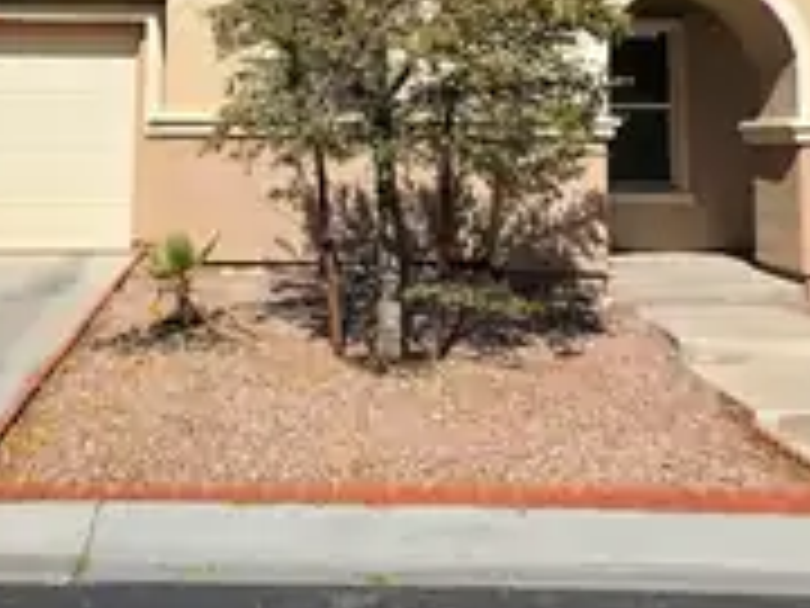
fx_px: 1193
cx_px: 328
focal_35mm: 51
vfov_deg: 26.7
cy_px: -32
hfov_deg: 37.4
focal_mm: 6.3
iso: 64
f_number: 1.7
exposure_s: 1/10000
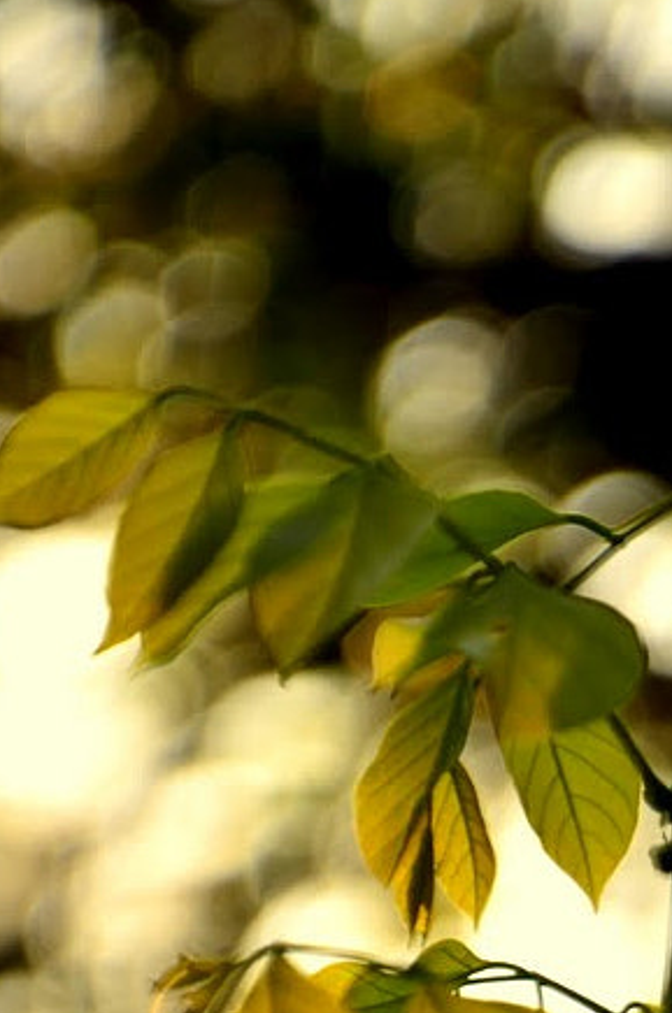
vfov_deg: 3.6
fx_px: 16243
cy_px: 1715
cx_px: 1214
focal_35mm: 578
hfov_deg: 2.4
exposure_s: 1/250
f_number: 5.6
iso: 200
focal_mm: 105
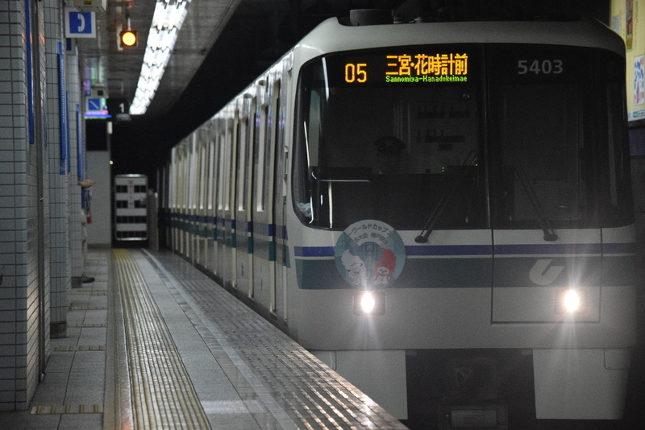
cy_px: 215
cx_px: 322
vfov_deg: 7.0
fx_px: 3495
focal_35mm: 195
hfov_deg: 10.5
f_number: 7.1
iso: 3200
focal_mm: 130
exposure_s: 1/250
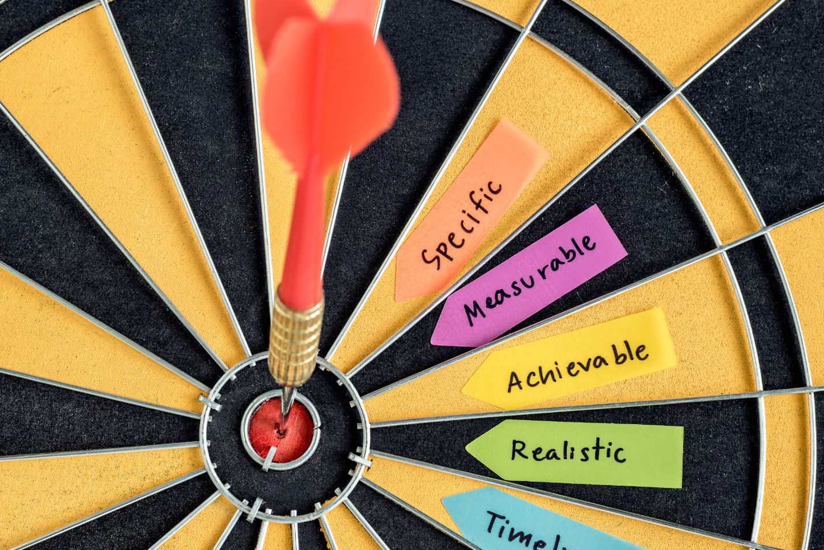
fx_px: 1534
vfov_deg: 20.3
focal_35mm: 67
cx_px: 337
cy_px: 306
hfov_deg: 30.0
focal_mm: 50
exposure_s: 1/3.33
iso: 100
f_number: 8
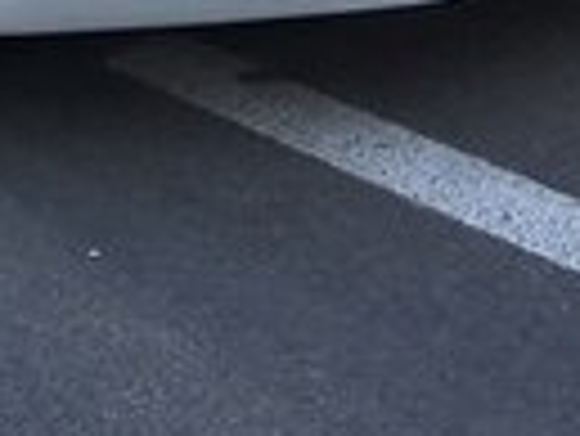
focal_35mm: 148
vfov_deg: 9.3
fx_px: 2482
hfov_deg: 13.0
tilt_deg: -13.0
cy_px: -483
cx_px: -112
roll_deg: +1.3
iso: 25
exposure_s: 1/353
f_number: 2.2
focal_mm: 4.15
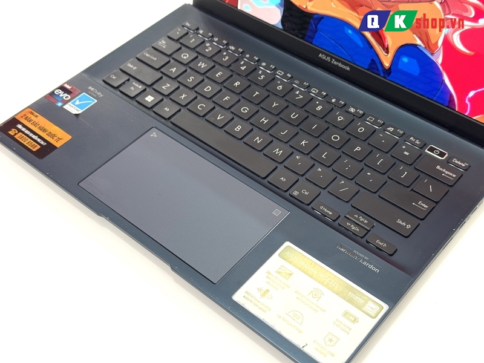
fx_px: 671
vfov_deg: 30.3
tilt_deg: -47.9
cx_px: 242
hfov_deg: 39.7
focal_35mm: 48
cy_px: 182
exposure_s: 1/83
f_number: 1.78
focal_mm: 6.76
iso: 100
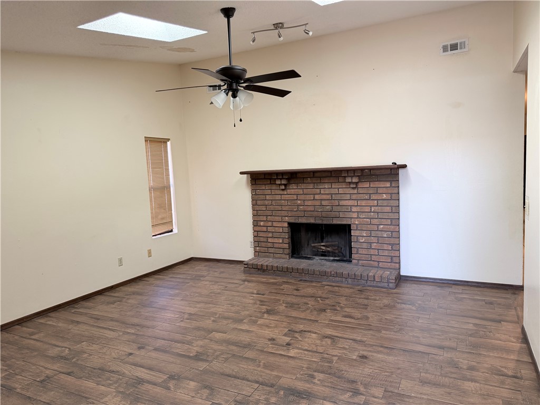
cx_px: 270
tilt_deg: -5.4
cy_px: 202
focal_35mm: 24
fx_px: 374
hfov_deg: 71.6
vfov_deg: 56.8
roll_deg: +2.7
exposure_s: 1/121
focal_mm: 6.76
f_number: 1.78
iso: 200
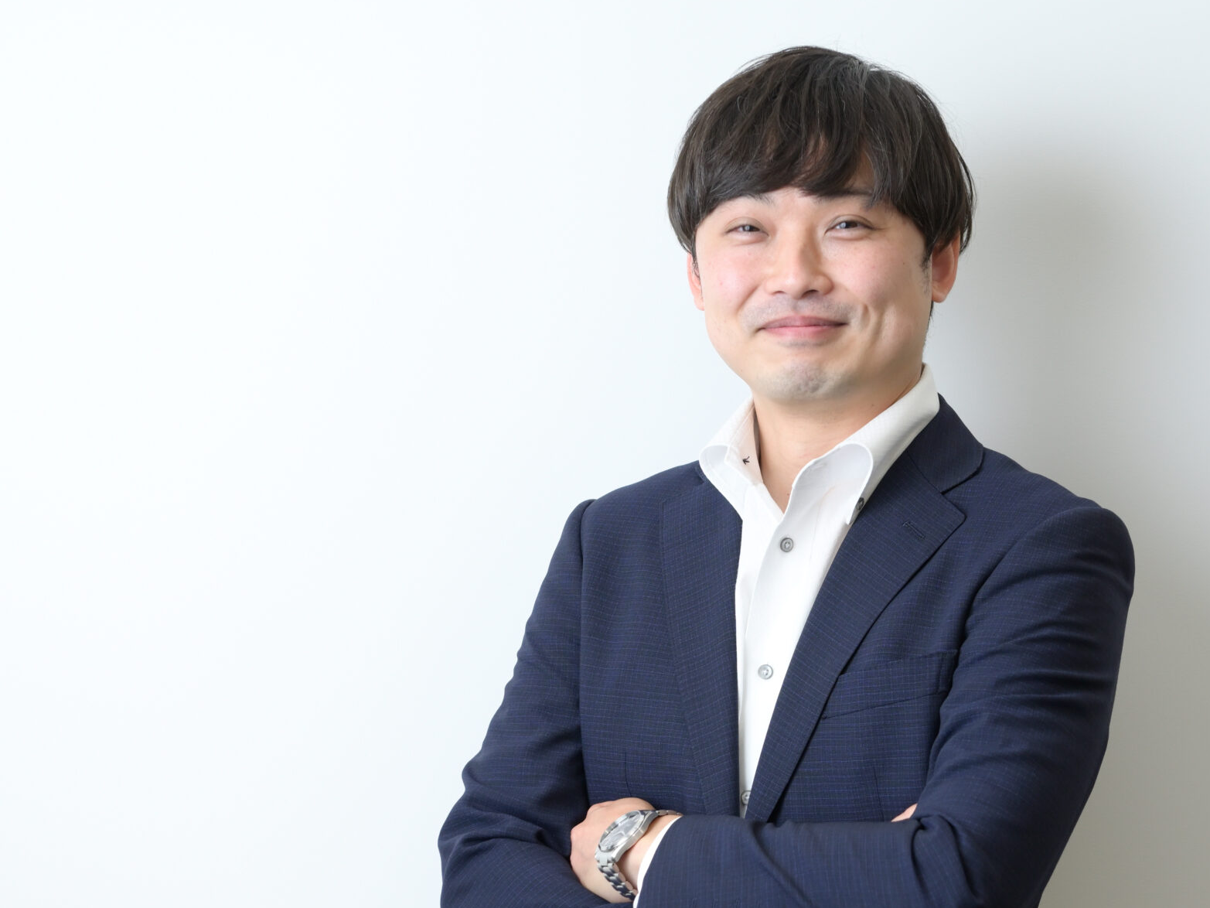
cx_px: 878
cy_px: 648
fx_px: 3845
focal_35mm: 110
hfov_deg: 17.8
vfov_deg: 13.4
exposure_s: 1/200
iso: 640
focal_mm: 70
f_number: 5
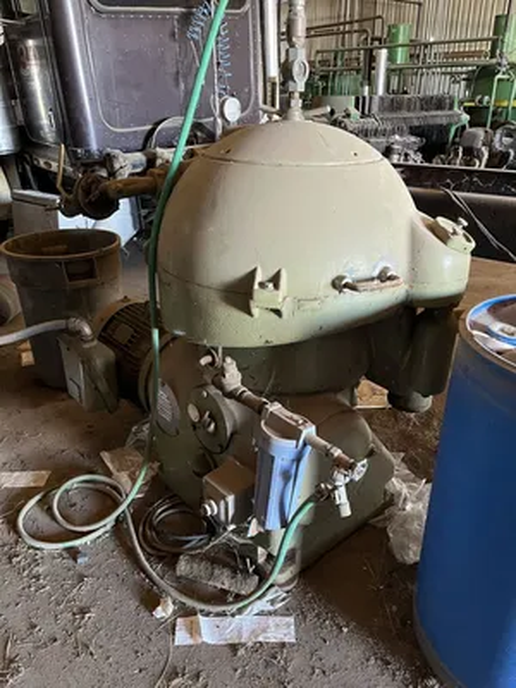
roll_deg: +0.3
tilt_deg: -25.9
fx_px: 517
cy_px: 344
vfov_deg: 67.3
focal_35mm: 26
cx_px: 258
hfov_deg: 53.1
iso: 500
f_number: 1.6
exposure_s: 1/47
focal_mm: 5.1
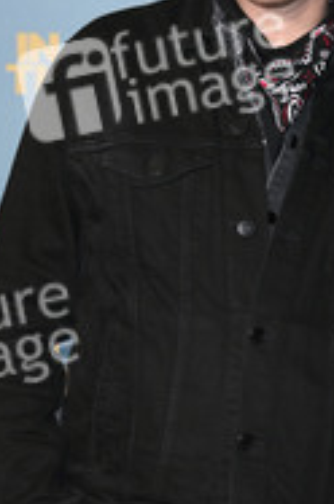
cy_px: 213
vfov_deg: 13.4
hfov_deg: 8.9
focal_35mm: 154
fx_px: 2151
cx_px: 234
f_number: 5.6
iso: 1250
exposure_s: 1/250
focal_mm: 72
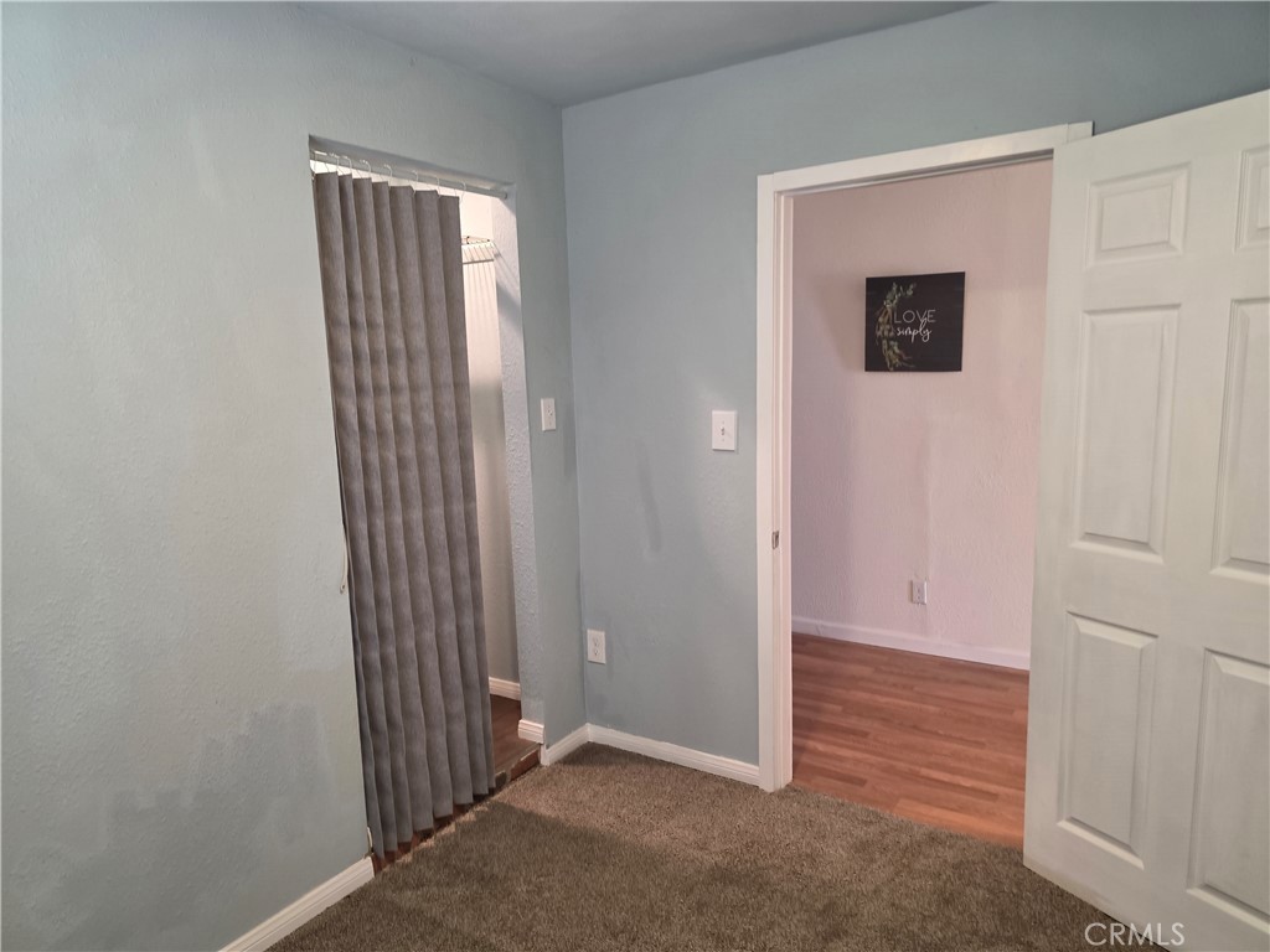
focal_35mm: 23
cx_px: 635
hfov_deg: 73.9
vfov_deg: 58.9
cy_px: 476
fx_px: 844
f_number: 1.7
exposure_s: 1/55.3
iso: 160
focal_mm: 6.3
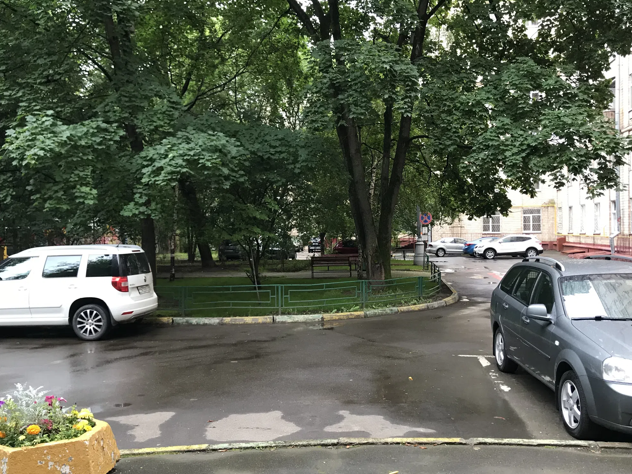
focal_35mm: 34
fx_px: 621
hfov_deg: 54.0
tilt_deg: +0.7
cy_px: 249
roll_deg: +0.7
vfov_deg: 41.8
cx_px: 321
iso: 20
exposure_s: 1/33
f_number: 1.8
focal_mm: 3.99
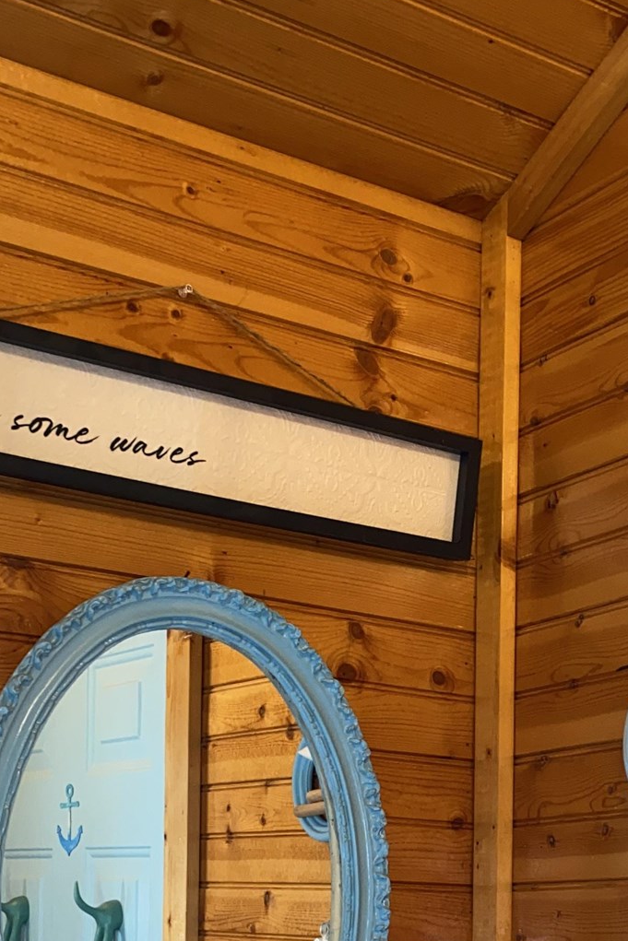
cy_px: 993
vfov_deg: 30.0
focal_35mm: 61
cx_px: 530
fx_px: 1596
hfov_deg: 21.9
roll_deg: -1.5
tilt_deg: +0.2
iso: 40
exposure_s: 1/20
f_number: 1.8
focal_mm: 4.25
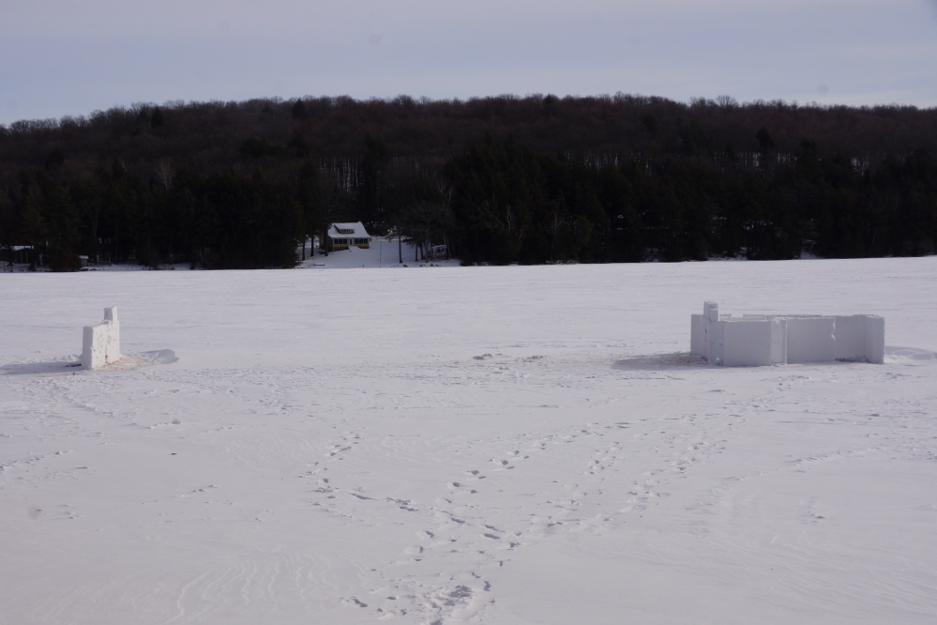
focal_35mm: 52
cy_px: 312
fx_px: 1366
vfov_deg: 25.8
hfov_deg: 37.9
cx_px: 468
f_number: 11
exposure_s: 1/100
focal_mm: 35
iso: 100
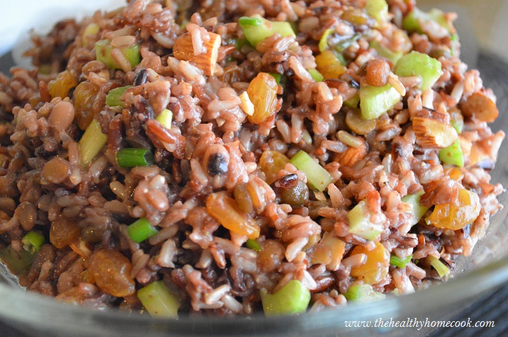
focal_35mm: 60
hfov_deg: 33.4
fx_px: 845
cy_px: 168
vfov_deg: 22.6
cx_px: 254
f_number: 5.3
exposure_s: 1/100
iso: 3200
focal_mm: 40
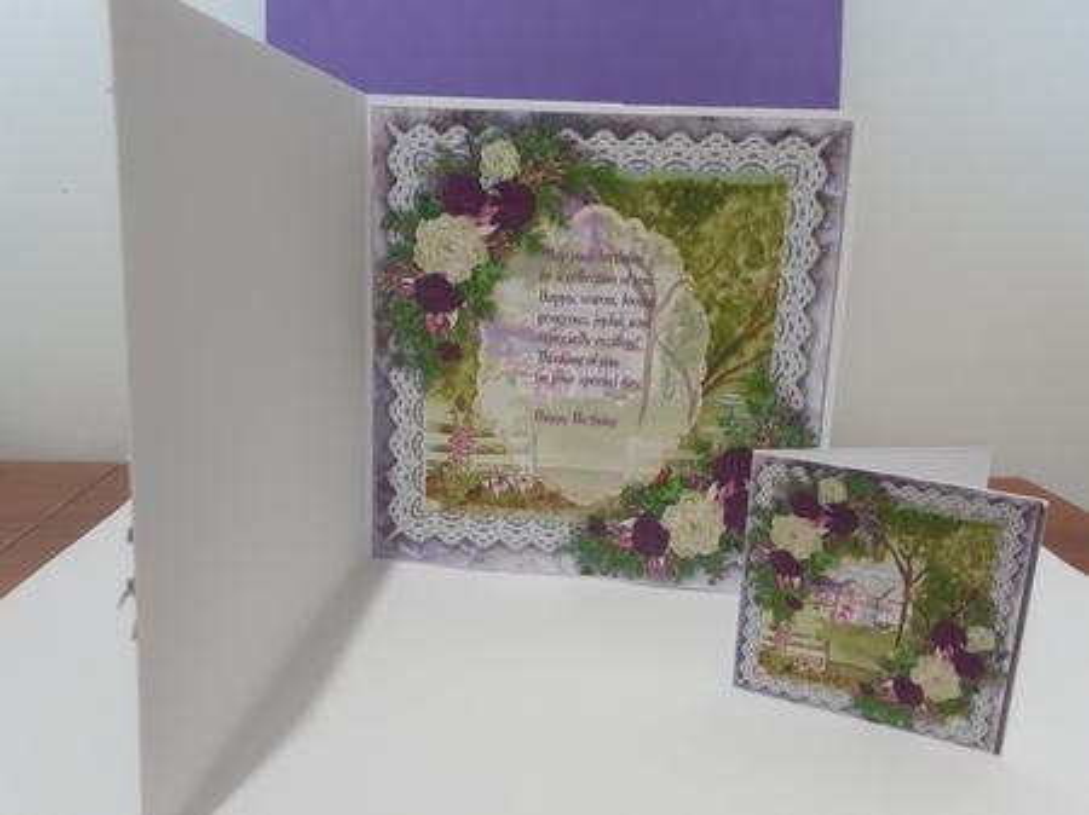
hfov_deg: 65.4
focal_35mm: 27
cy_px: 408
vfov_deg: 51.3
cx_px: 544
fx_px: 849
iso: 200
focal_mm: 3.6
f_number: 1.9
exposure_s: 1/50
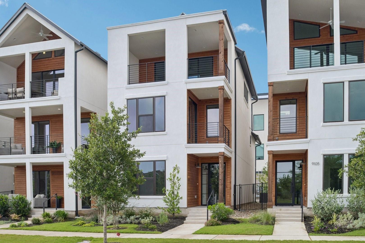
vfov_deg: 40.0
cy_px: 122
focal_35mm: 33
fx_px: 335
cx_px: 182
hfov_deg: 57.2
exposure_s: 1/500
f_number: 8
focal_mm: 22
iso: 400
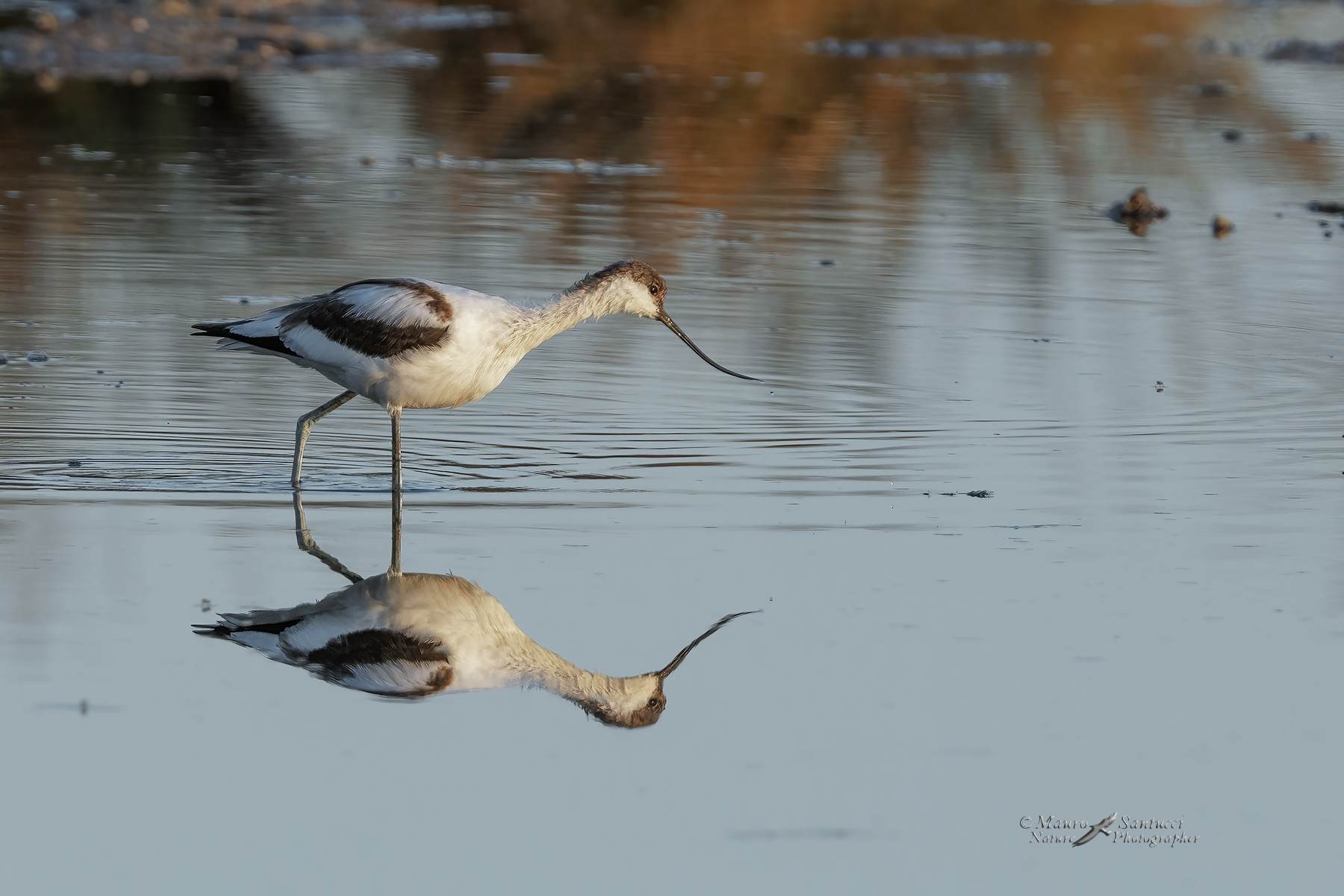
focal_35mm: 900
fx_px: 33597
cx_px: 672
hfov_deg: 2.3
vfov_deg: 1.5
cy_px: 448
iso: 1000
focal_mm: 600
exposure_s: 1/1000
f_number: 8
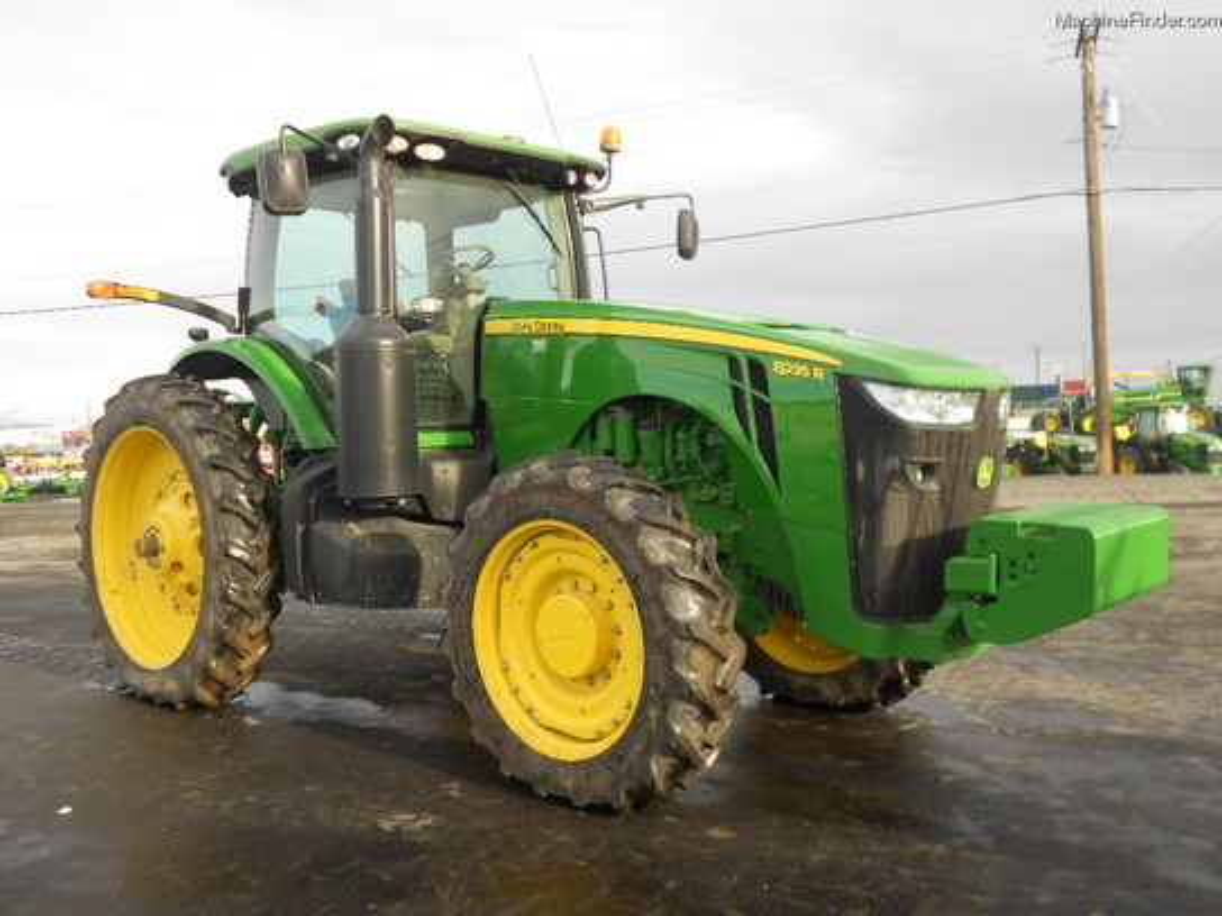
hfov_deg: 56.8
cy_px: 458
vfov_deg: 44.2
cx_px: 611
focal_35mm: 32
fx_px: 1130
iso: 80
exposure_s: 1/200
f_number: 3.6
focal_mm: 5.8
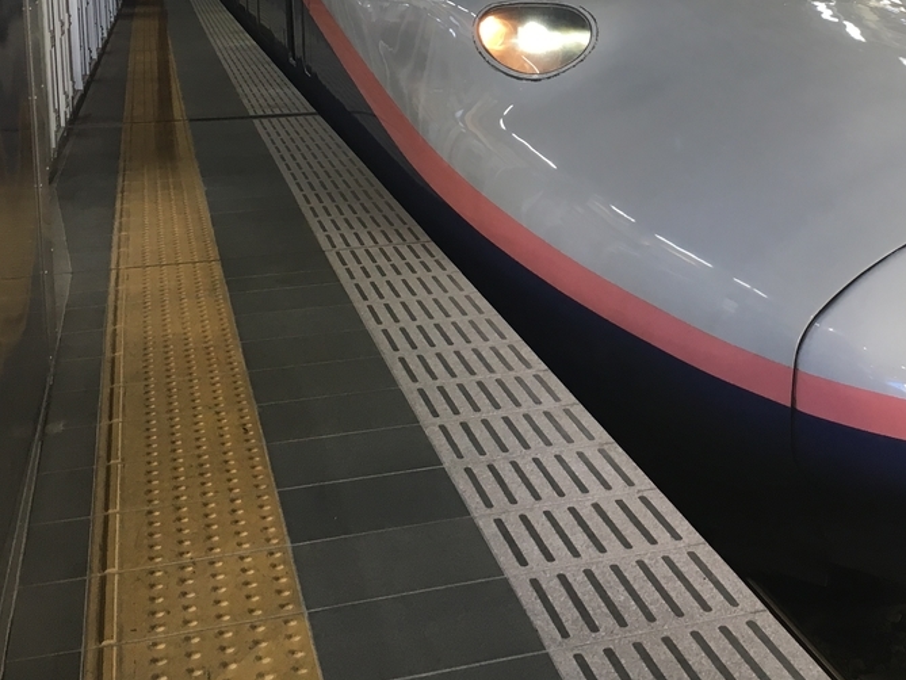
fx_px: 1361
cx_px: 623
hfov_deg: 36.3
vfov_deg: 27.2
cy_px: 81
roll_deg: +1.9
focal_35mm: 52
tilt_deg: -7.8
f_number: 2.2
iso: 25
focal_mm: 4.15
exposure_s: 1/30
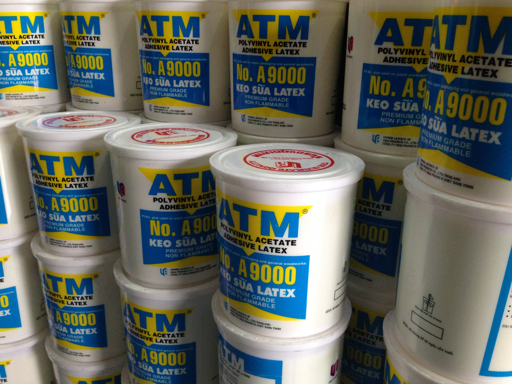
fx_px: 488
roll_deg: -2.0
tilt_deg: -19.7
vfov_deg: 42.9
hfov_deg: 55.4
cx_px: 256
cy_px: 192
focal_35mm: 33
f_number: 2.4
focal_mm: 4.12
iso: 160
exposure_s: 1/20
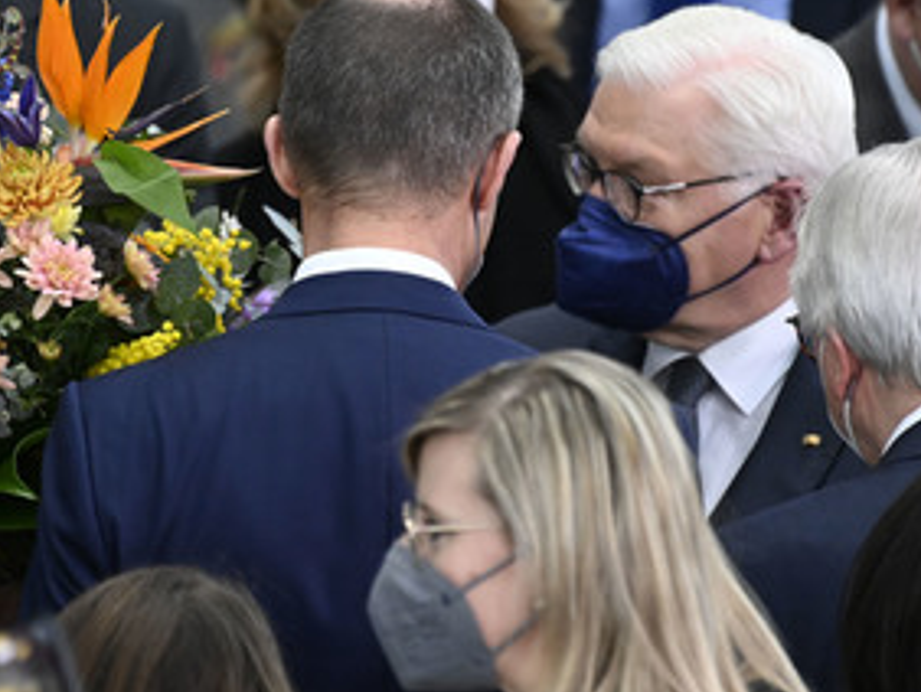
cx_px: 544
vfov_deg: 1.9
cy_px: 353
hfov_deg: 2.6
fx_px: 20424
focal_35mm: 767
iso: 8000
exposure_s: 1/400
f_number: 5.6
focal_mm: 500
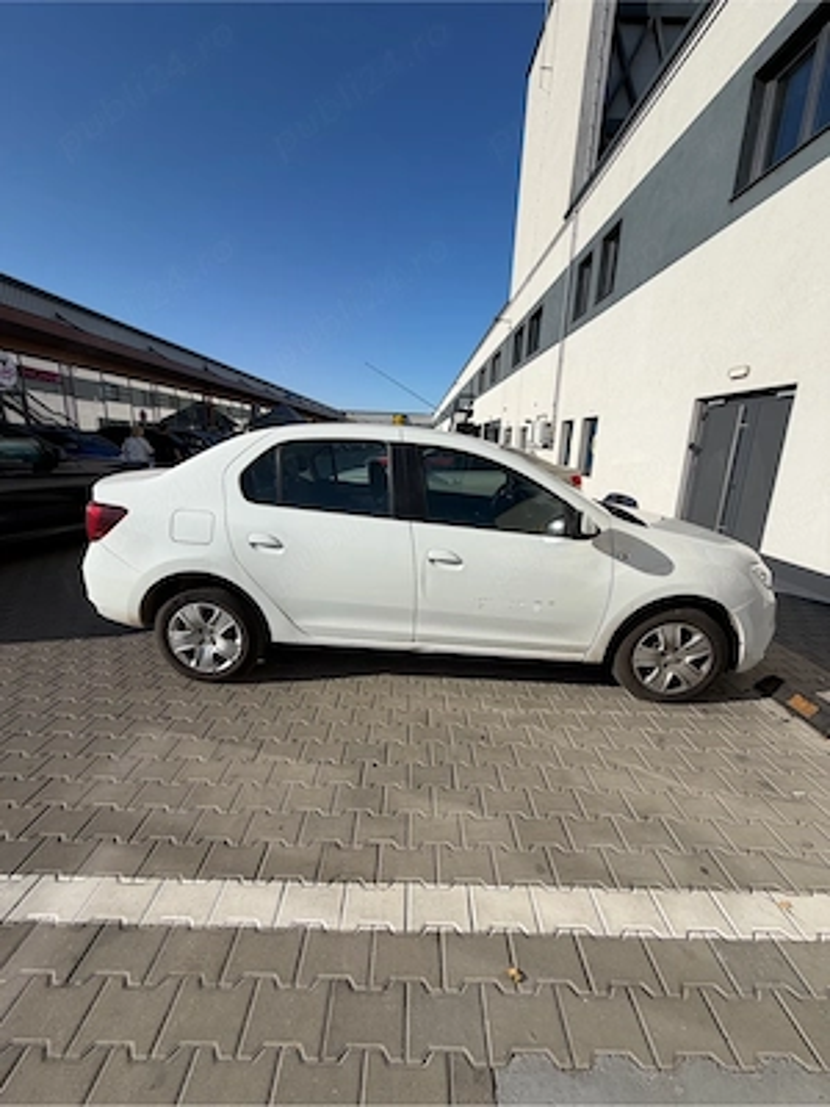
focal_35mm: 14
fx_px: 448
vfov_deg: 102.1
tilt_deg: -13.7
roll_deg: -0.9
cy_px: 554
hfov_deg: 85.7
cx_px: 415
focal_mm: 2.22
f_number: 2.2
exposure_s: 1/1145
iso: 20
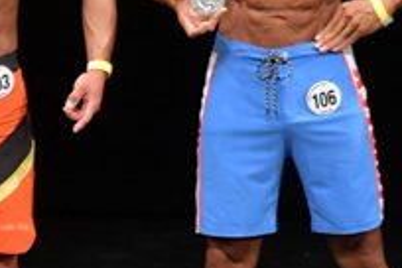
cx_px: -60
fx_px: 10842
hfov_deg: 2.1
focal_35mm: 971
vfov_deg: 1.4
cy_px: 97
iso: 3200
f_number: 5.6
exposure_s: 1/400
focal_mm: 170
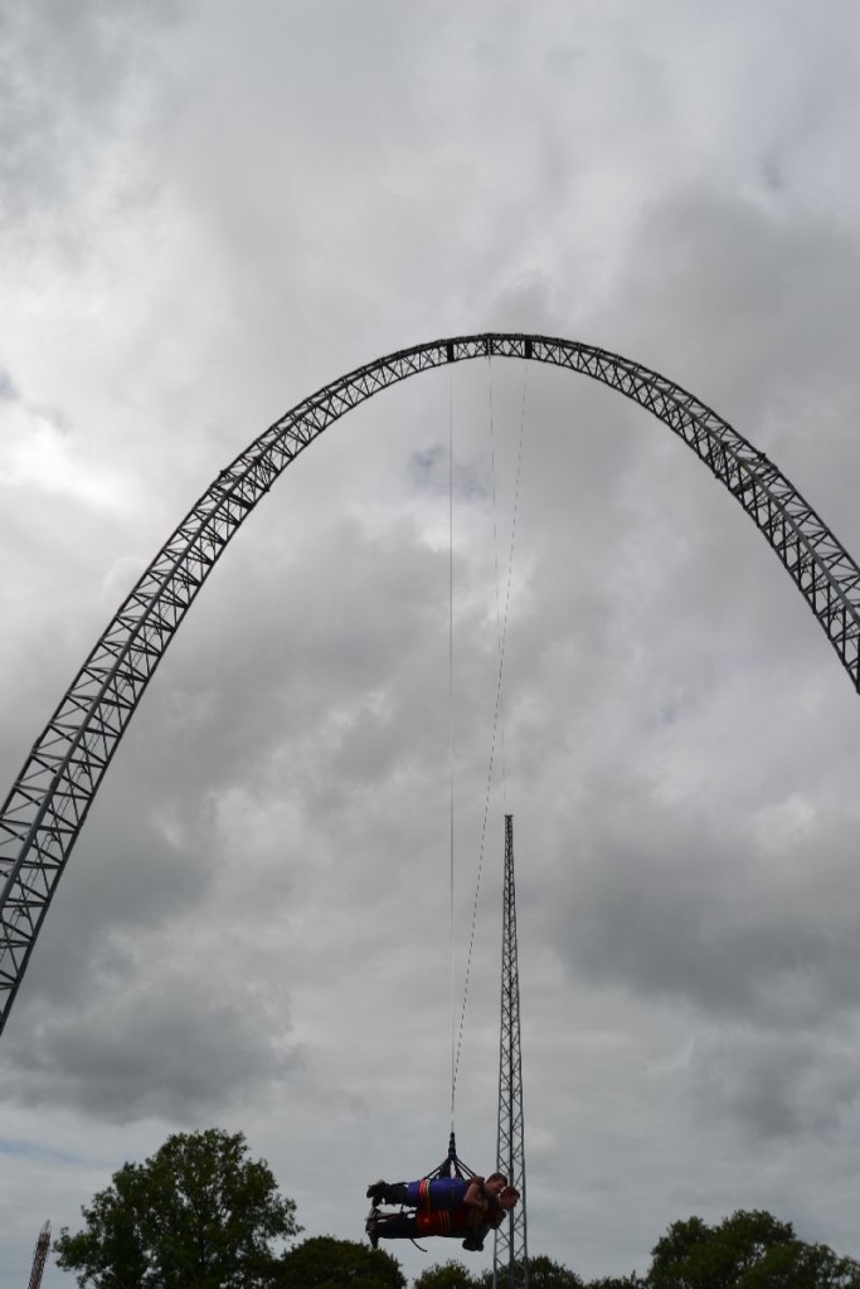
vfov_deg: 67.4
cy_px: 644
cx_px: 430
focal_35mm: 27
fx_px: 967
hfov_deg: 47.9
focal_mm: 18
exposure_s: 1/400
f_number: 10
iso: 100
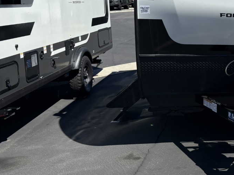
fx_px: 365
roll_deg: -0.2
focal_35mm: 54
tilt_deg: -2.0
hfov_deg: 32.3
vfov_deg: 26.4
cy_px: 30
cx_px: 241
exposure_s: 1/5348
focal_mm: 5.96
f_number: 1.6
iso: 50
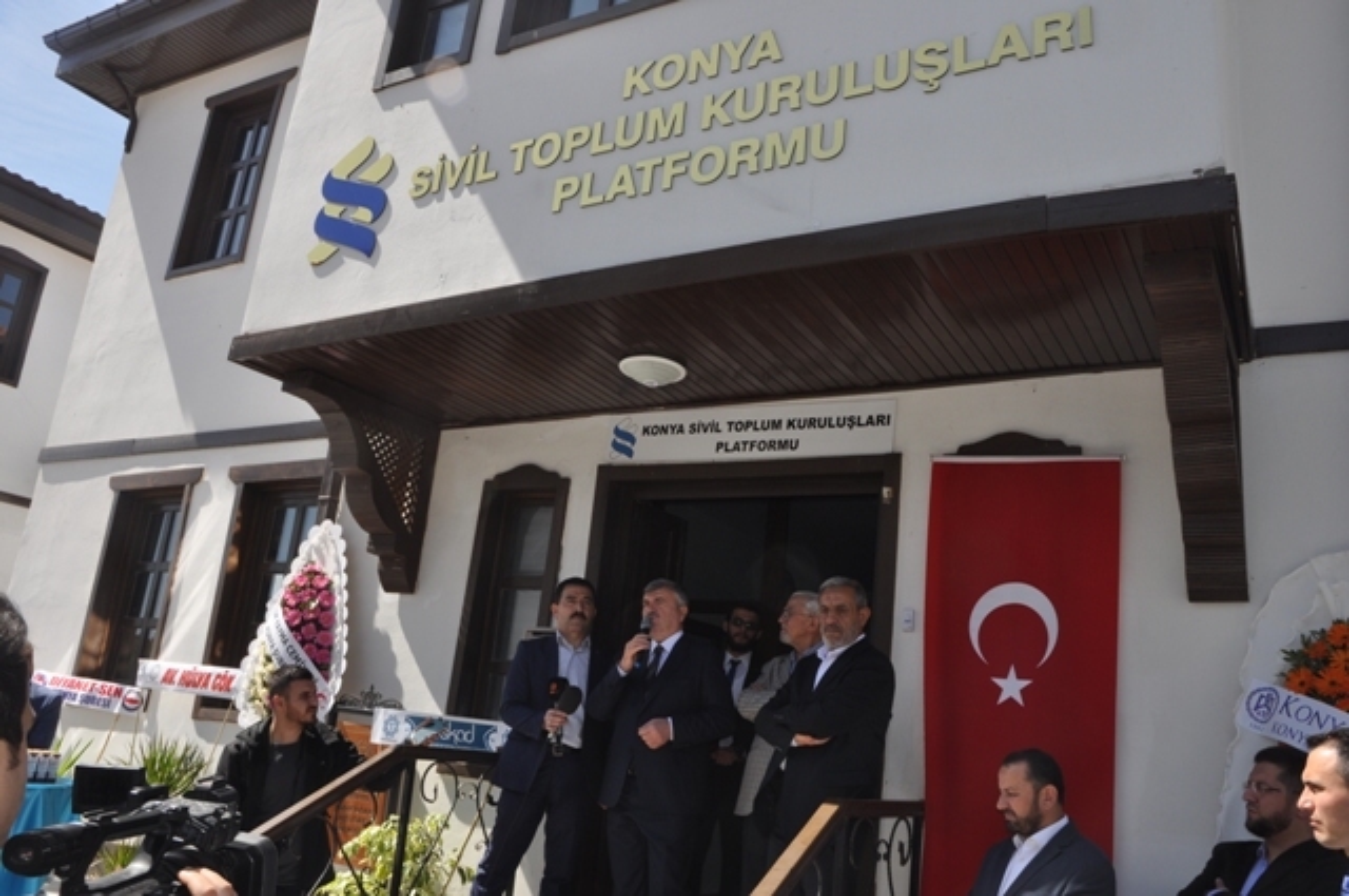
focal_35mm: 27
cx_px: 674
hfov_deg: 67.4
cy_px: 448
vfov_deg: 47.8
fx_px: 1010
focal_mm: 18
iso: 200
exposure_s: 1/200
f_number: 9
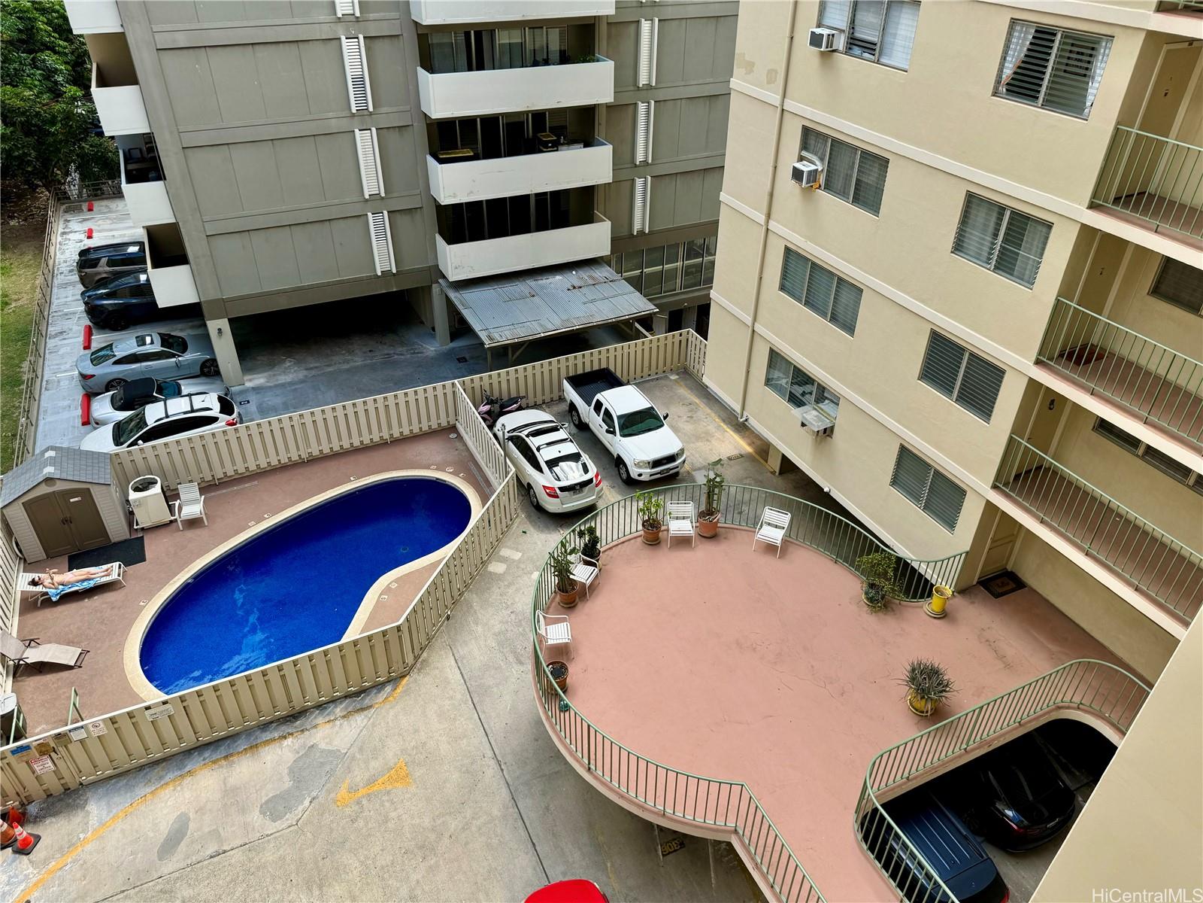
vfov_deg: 56.8
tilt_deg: -35.3
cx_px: 602
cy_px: 452
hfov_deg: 71.6
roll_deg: -0.2
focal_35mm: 24
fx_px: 834
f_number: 1.78
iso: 80
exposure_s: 1/900
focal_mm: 6.76
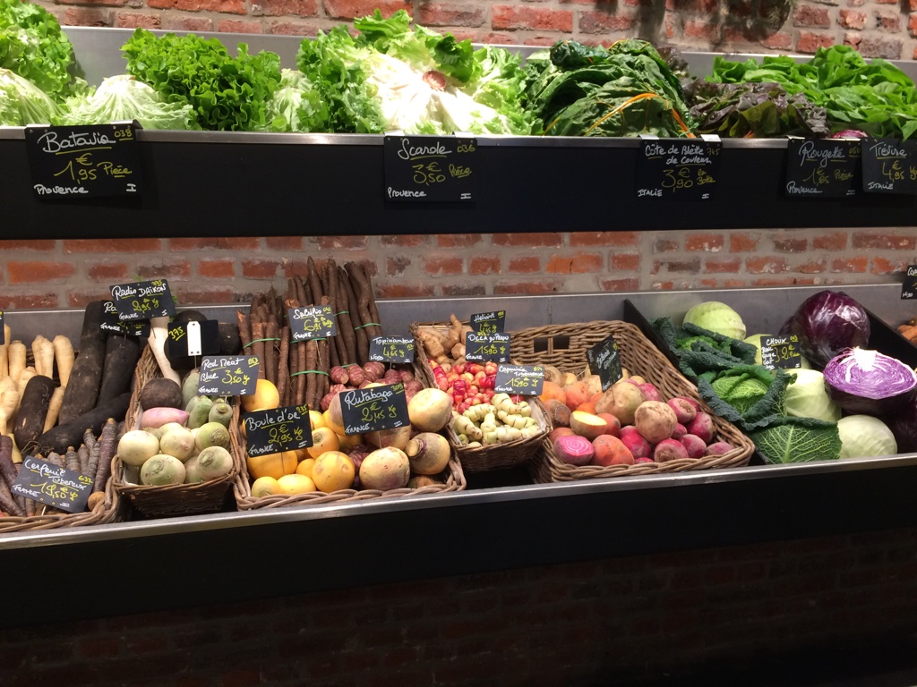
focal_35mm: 29
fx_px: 768
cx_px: 458
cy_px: 344
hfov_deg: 61.7
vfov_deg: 48.2
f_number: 2.2
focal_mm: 4.15
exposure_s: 1/33
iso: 100
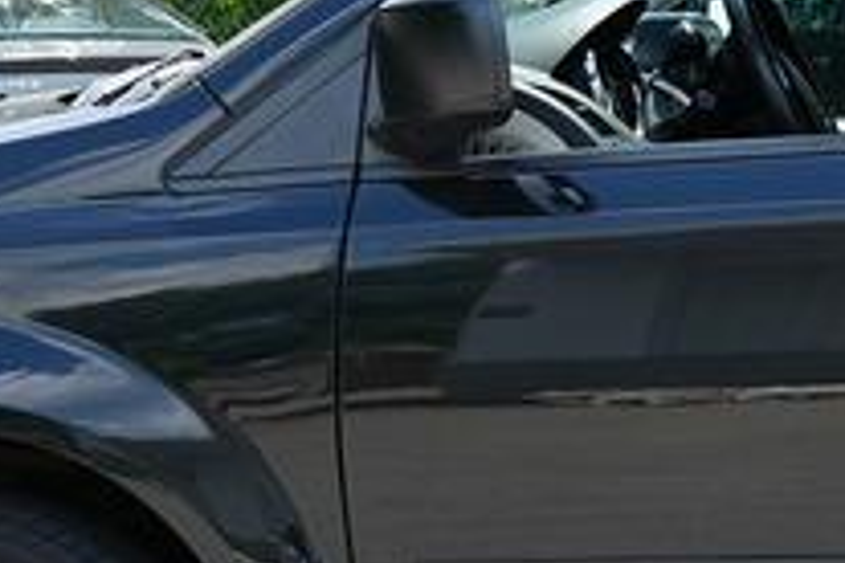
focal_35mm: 210
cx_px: 1339
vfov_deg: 6.5
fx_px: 4929
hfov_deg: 9.5
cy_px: 135
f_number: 5
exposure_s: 1/200
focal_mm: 34
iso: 100
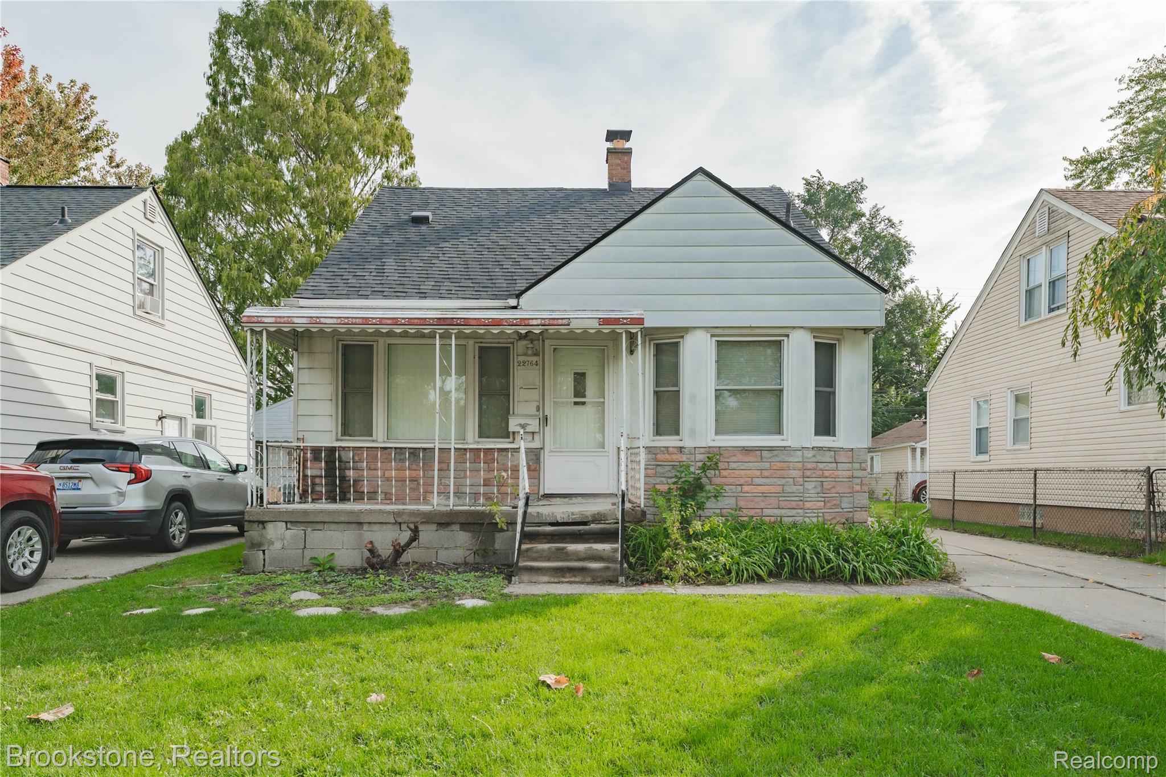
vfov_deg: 55.3
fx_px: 742
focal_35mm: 23
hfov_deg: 76.3
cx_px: 583
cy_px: 388
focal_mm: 22.9
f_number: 8
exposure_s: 1/1000
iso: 400
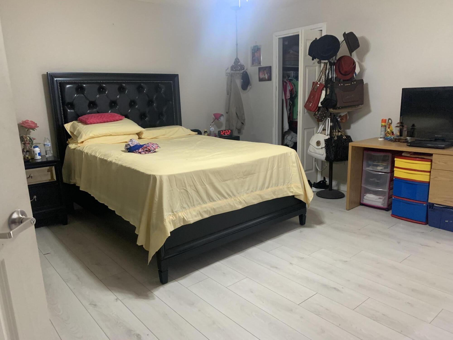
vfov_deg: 53.1
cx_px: 226
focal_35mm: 26
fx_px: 340
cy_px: 170
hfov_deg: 67.3
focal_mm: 4.25
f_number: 1.8
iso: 250
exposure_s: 1/60
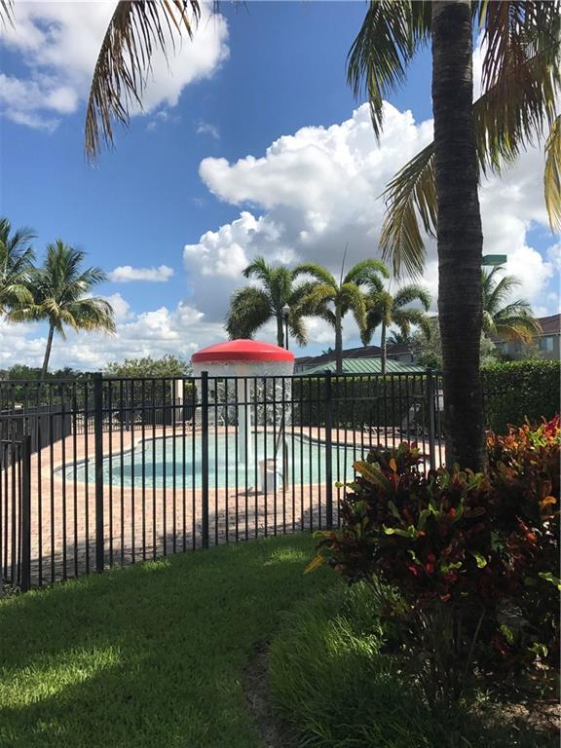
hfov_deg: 49.7
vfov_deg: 63.4
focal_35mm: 28
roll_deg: +2.4
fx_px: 605
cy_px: 374
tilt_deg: +1.6
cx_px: 280
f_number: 1.8
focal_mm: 3.99
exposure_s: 1/3195
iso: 20
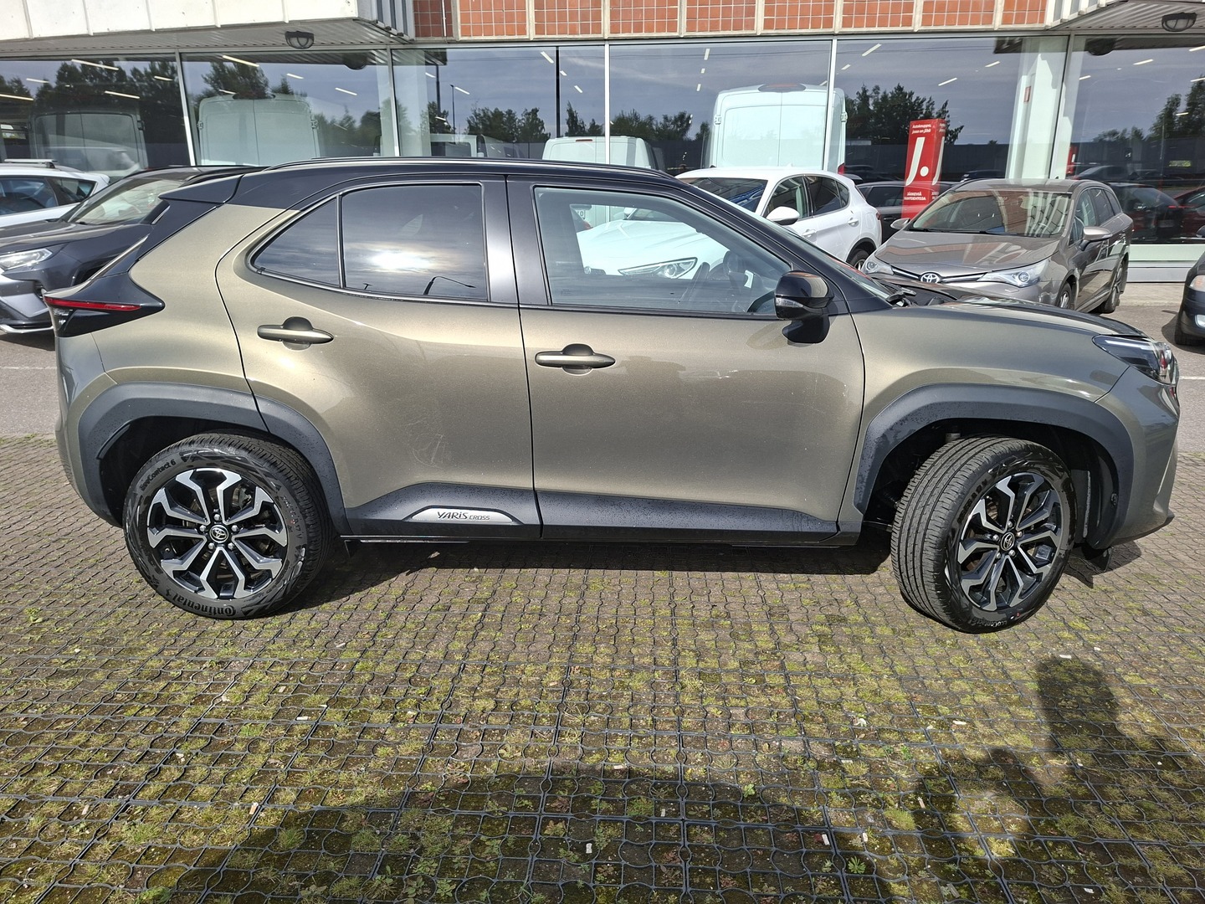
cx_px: 602
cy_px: 452
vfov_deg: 58.9
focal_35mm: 23
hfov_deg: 73.9
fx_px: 801
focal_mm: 5.54
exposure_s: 1/2020
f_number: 1.8
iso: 50
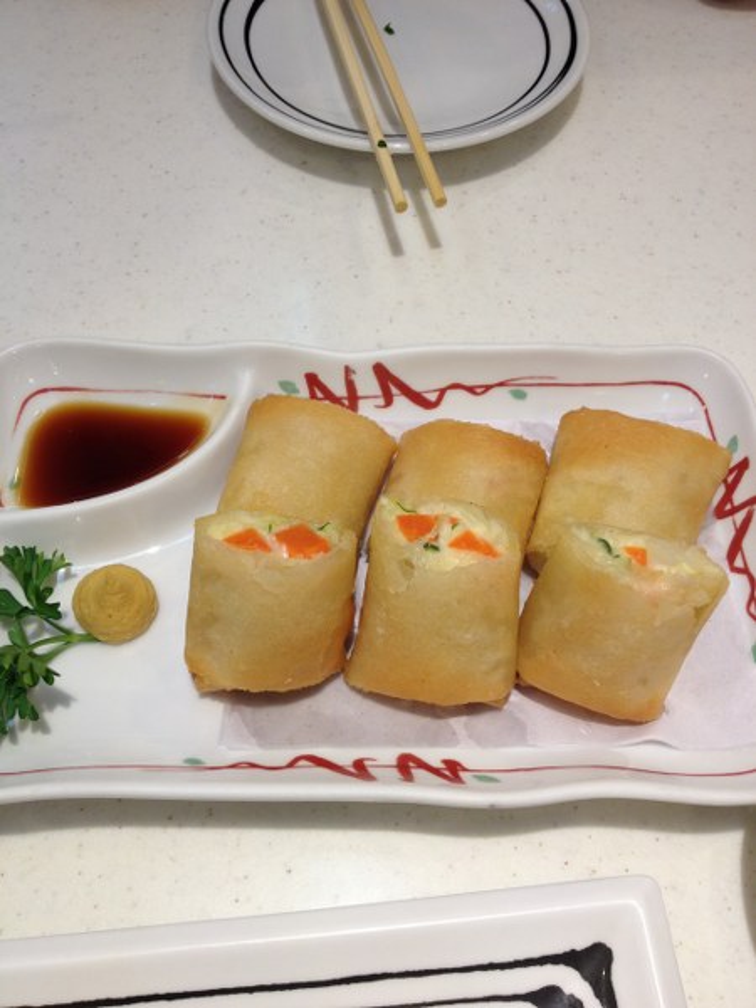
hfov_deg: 40.7
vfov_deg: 52.6
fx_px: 1019
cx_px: 378
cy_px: 504
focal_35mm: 35
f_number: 2.4
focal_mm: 4.28
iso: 80
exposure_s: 1/40
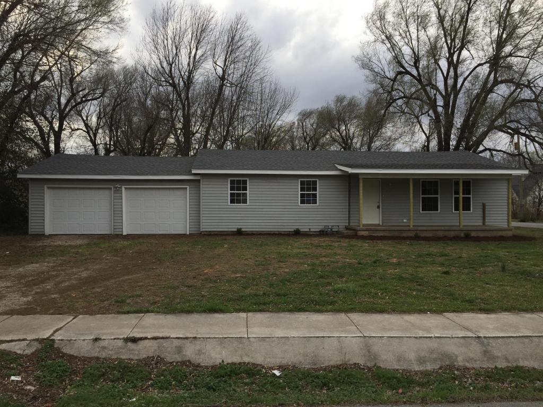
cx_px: 272
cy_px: 204
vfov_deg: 48.2
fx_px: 455
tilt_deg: -0.3
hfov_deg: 61.7
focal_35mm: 29
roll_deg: +1.0
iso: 32
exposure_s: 1/439
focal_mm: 4.15
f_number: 2.2
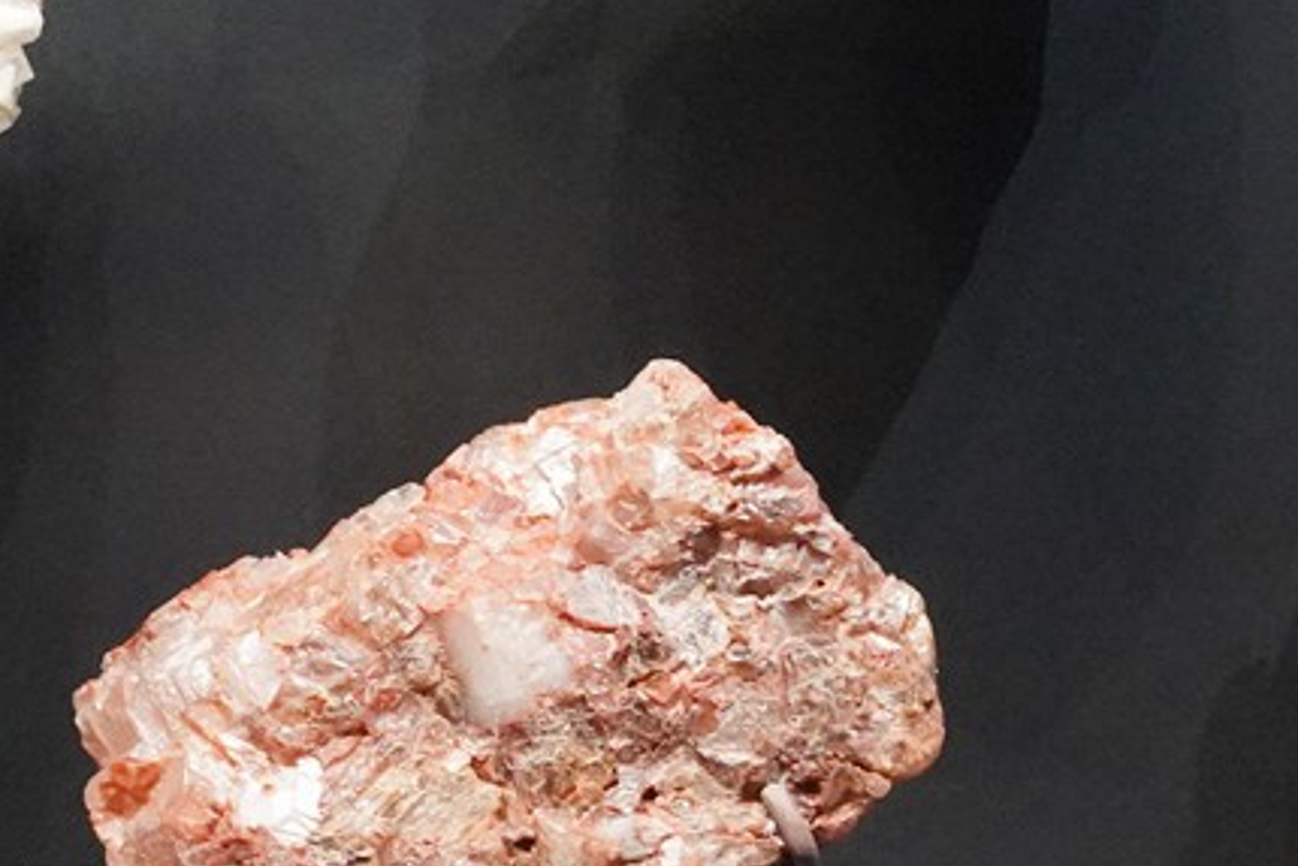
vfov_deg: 7.2
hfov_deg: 11.0
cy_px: -513
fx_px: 6708
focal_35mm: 186
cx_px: 136
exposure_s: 1/80
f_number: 13
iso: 10000
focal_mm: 40
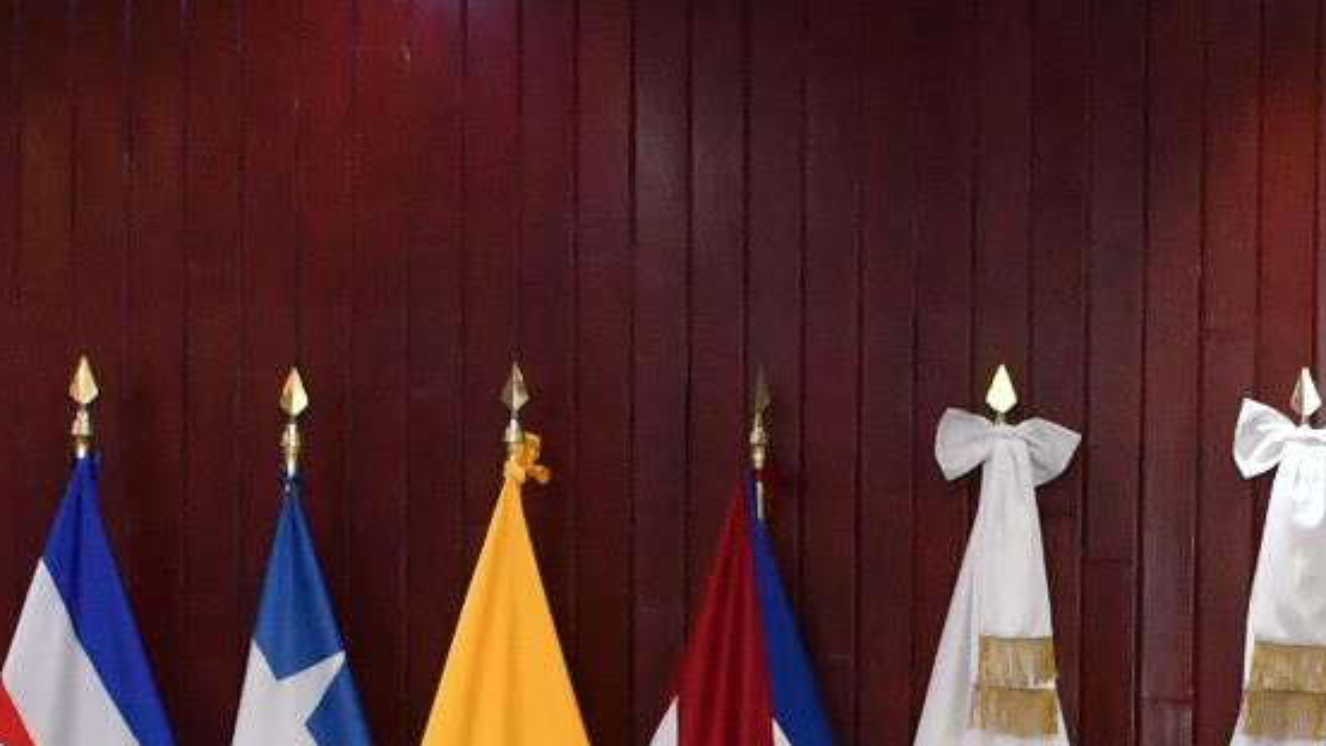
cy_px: 1554
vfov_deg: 6.7
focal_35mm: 174
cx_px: 1331
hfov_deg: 12.2
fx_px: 6118
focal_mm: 22
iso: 1250
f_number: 5.6
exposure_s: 1/80
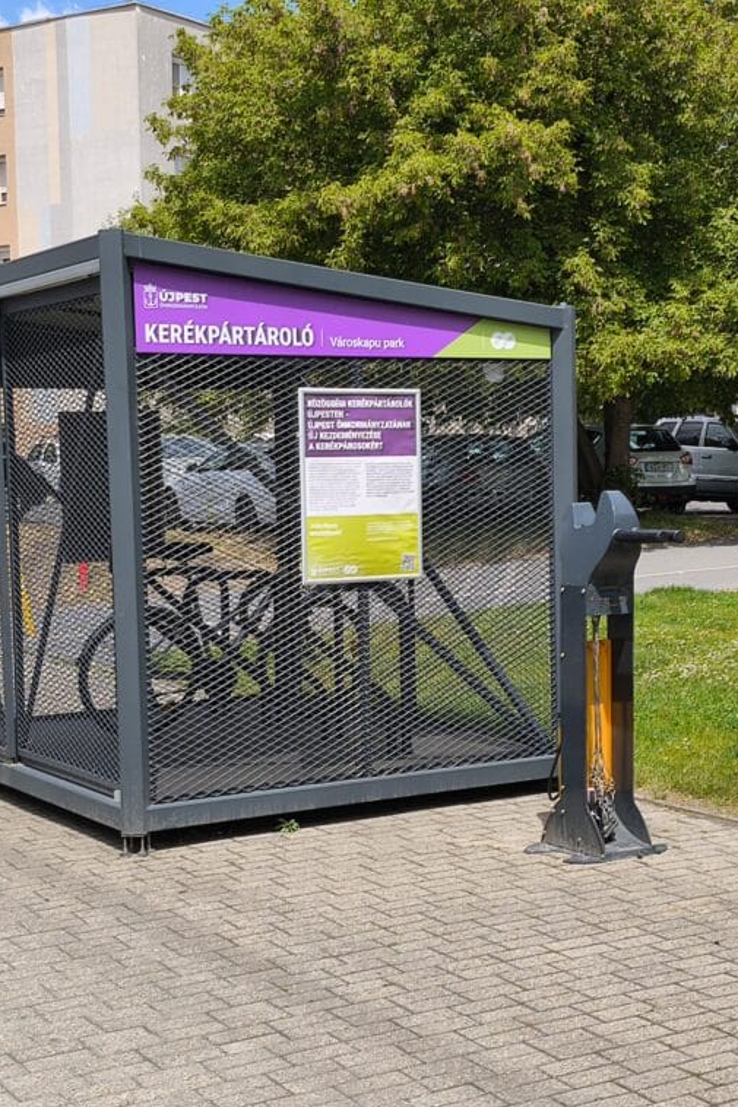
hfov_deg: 23.0
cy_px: 548
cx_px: 441
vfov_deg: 33.9
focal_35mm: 59
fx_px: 1815
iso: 50
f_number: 1.6
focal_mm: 6.57
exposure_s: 1/2663
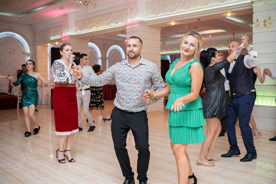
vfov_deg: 37.9
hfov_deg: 54.4
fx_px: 268
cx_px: 138
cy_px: 92
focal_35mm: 35
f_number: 2
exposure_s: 1/125
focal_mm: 23
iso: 1000
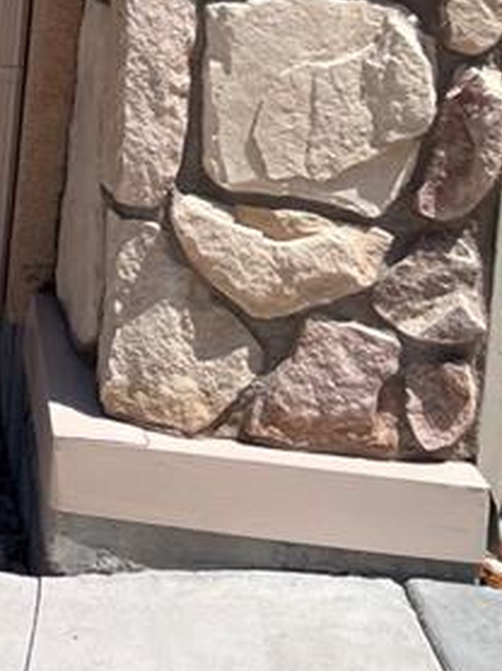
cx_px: -375
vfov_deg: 17.9
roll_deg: -3.7
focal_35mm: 101
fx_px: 1956
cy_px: -253
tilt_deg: -2.5
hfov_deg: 13.3
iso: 50
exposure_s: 1/4854
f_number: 1.6
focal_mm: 5.1
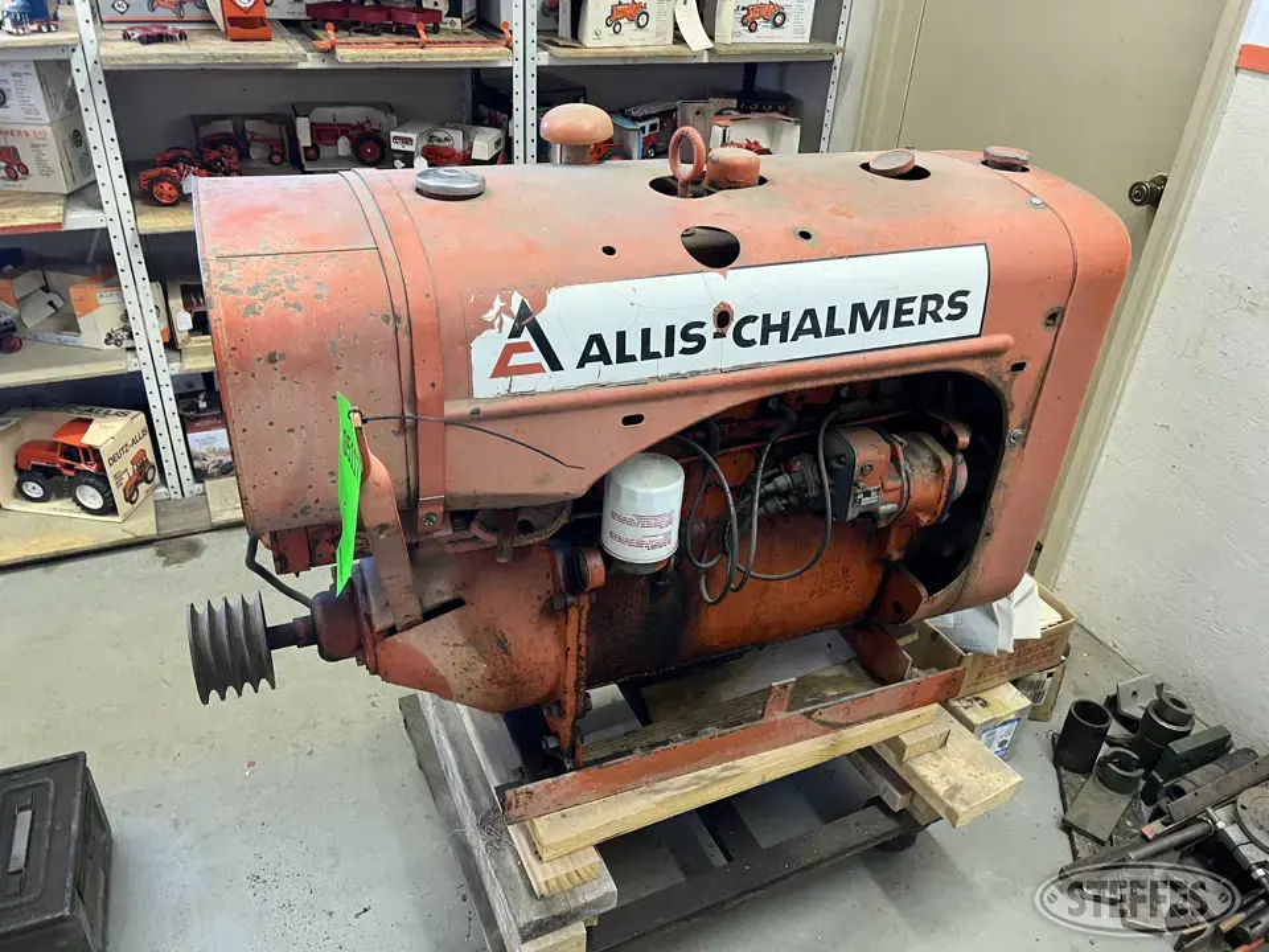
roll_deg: -2.8
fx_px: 953
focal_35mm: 26
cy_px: 476
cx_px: 634
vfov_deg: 53.1
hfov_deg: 67.3
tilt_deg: -31.6
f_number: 1.5
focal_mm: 5.7
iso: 100
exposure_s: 1/60
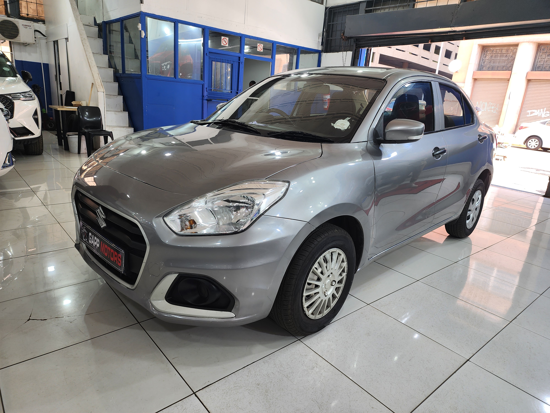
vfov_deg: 58.9
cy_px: 206
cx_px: 275
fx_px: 365
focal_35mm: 23
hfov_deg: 73.9
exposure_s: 1/100
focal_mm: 6.4
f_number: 1.8
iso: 50
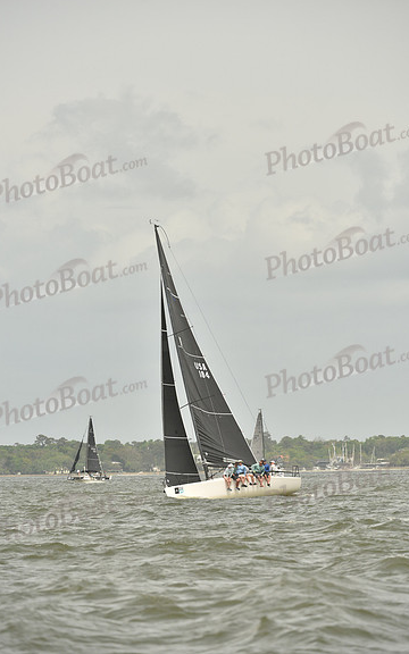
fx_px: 5671
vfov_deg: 6.6
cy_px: 326
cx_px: 206
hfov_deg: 4.1
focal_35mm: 318
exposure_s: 1/1250
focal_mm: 310
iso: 320
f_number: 8
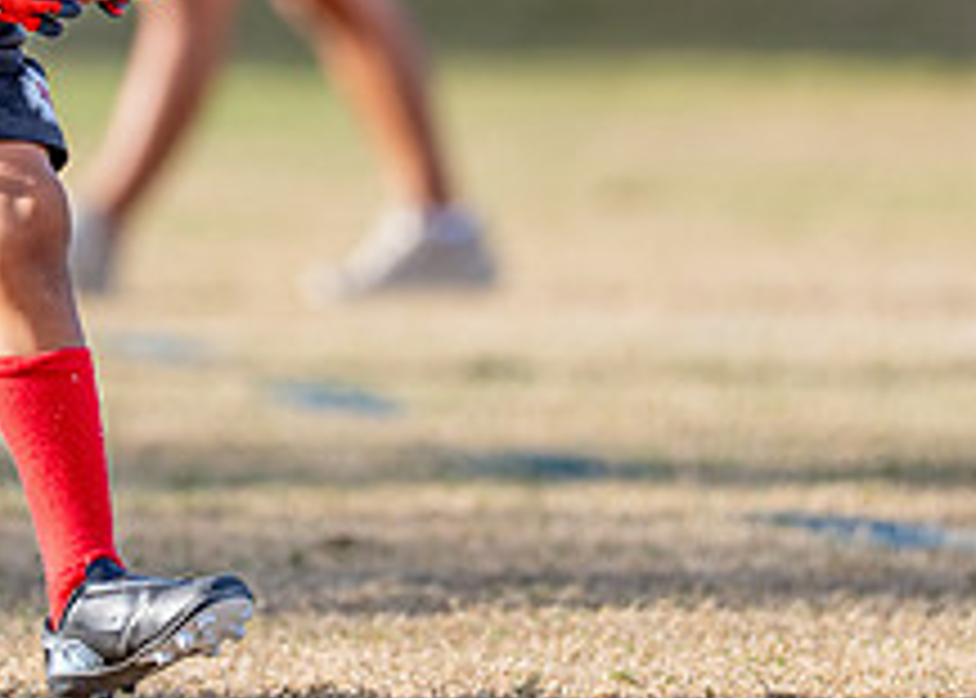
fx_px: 20762
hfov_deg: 2.7
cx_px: 108
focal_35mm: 749
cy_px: -65
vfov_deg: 1.9
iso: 250
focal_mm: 200
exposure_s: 1/1600
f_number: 2.8
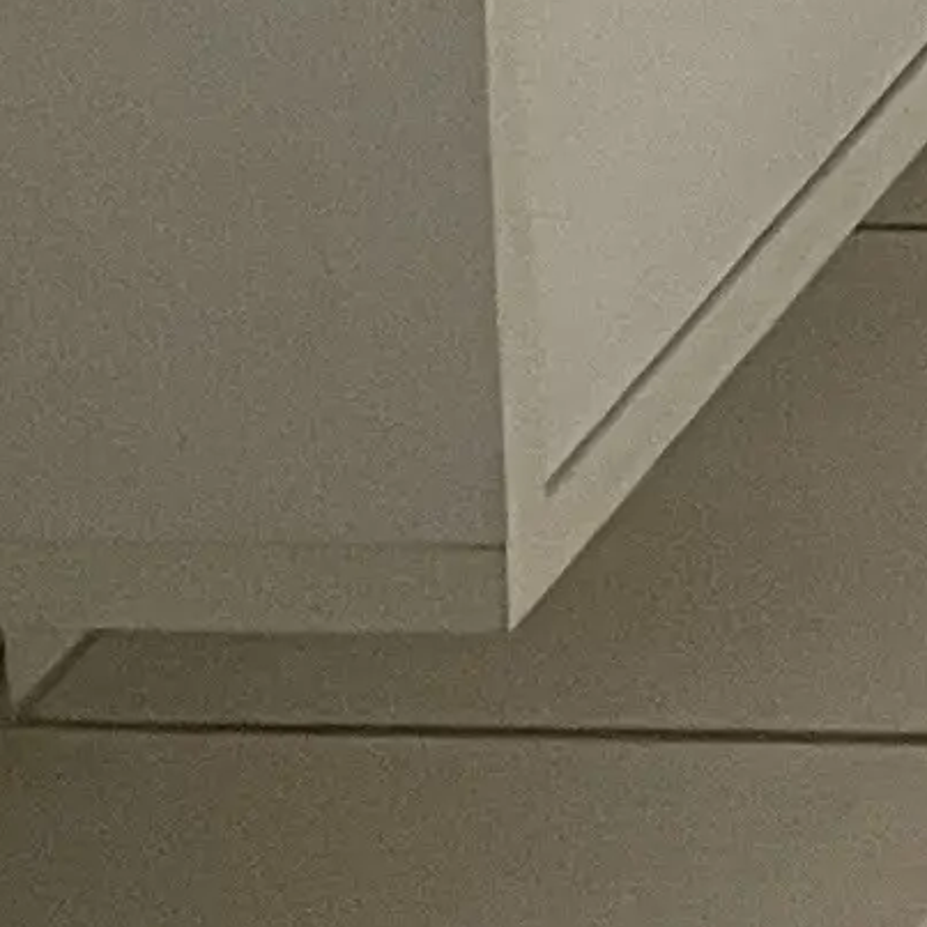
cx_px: 3533
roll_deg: -1.0
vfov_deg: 6.7
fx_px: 6968
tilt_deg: -7.6
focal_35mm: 230
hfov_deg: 6.4
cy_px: -2102
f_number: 1.6
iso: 125
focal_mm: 4.2
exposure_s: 1/78
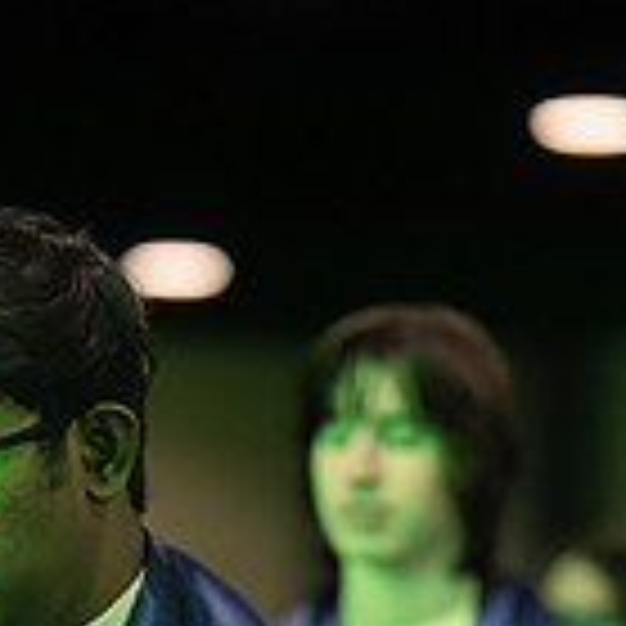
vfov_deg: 9.0
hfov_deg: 9.1
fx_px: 3949
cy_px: 698
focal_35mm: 193
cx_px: 234
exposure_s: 1/500
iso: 1250
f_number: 1.2
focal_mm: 50
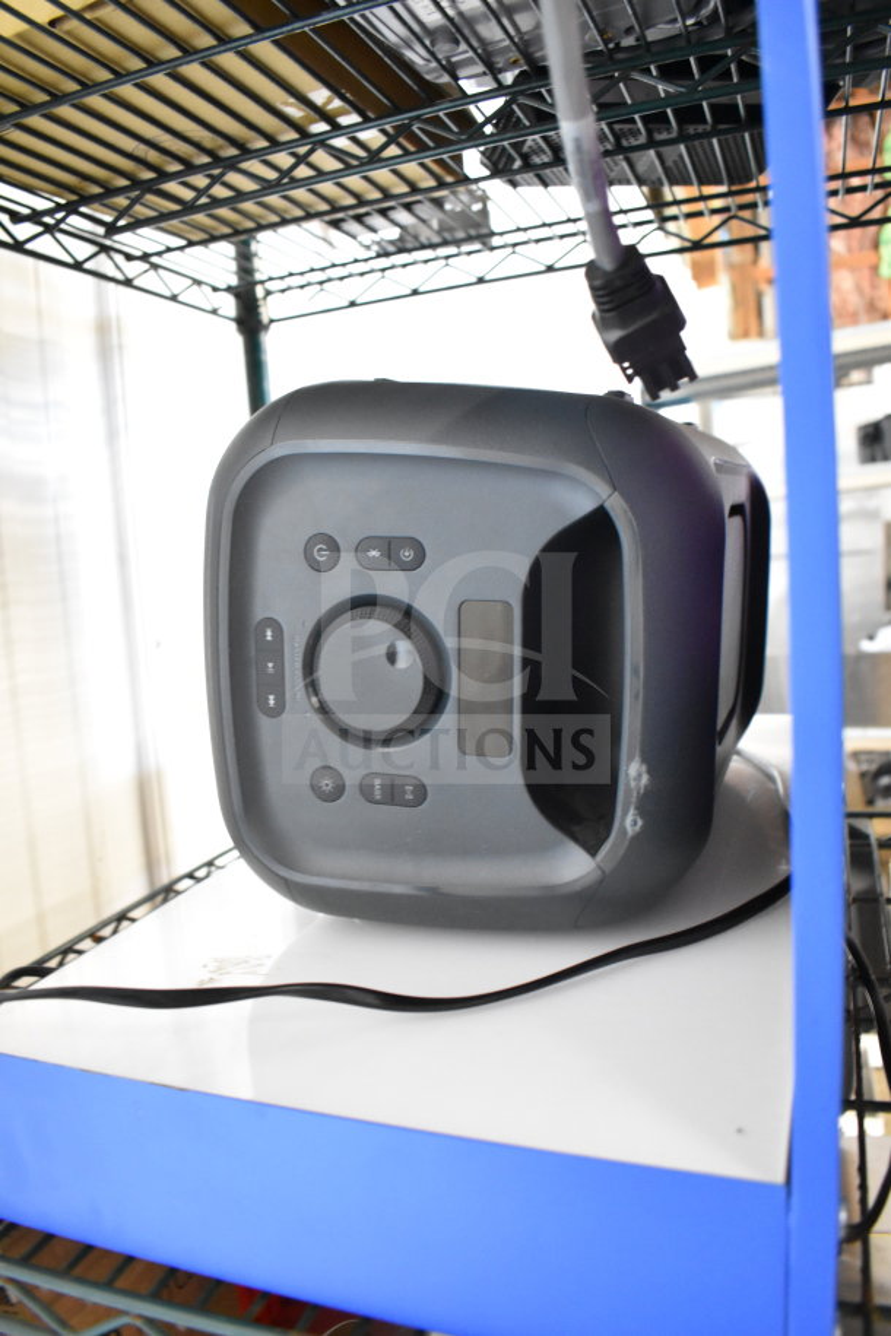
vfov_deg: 67.4
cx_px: 446
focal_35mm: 27
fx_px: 1002
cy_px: 668
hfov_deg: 47.9
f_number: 3.5
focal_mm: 18
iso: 4000
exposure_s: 1/30
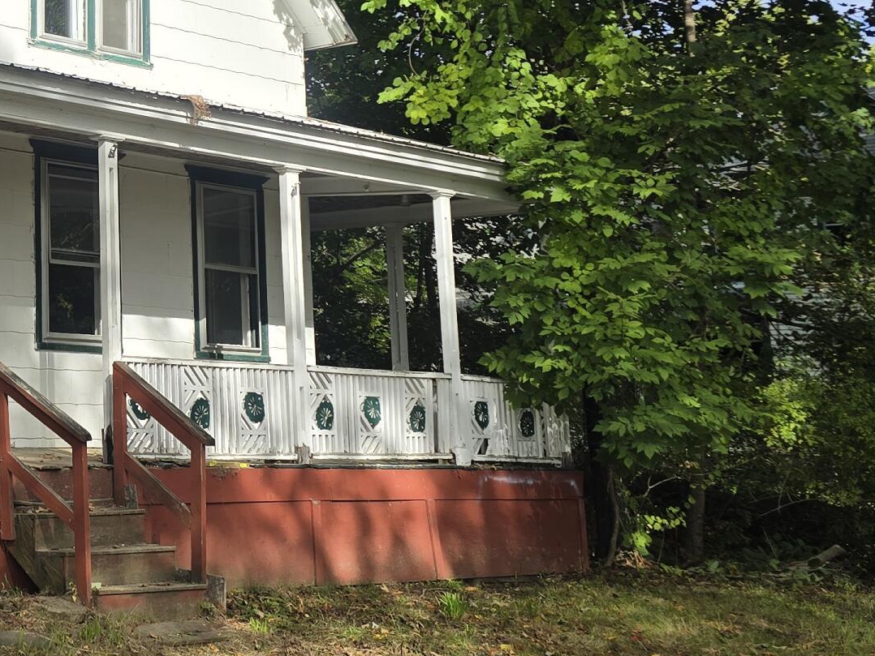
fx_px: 1618
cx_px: -142
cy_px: 148
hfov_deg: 27.1
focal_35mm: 64
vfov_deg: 22.7
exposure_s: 1/655
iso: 12
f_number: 1.7
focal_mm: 6.3
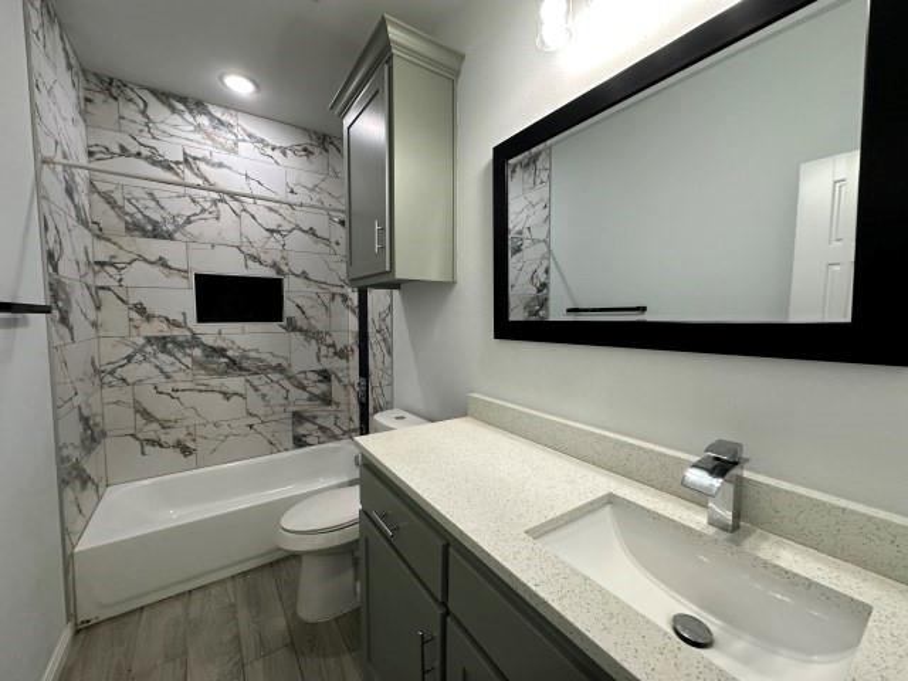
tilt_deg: -2.8
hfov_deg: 102.1
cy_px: 340
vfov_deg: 85.7
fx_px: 367
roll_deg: -0.2
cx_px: 454
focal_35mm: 14
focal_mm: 2.22
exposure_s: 1/120
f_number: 2.2
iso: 160
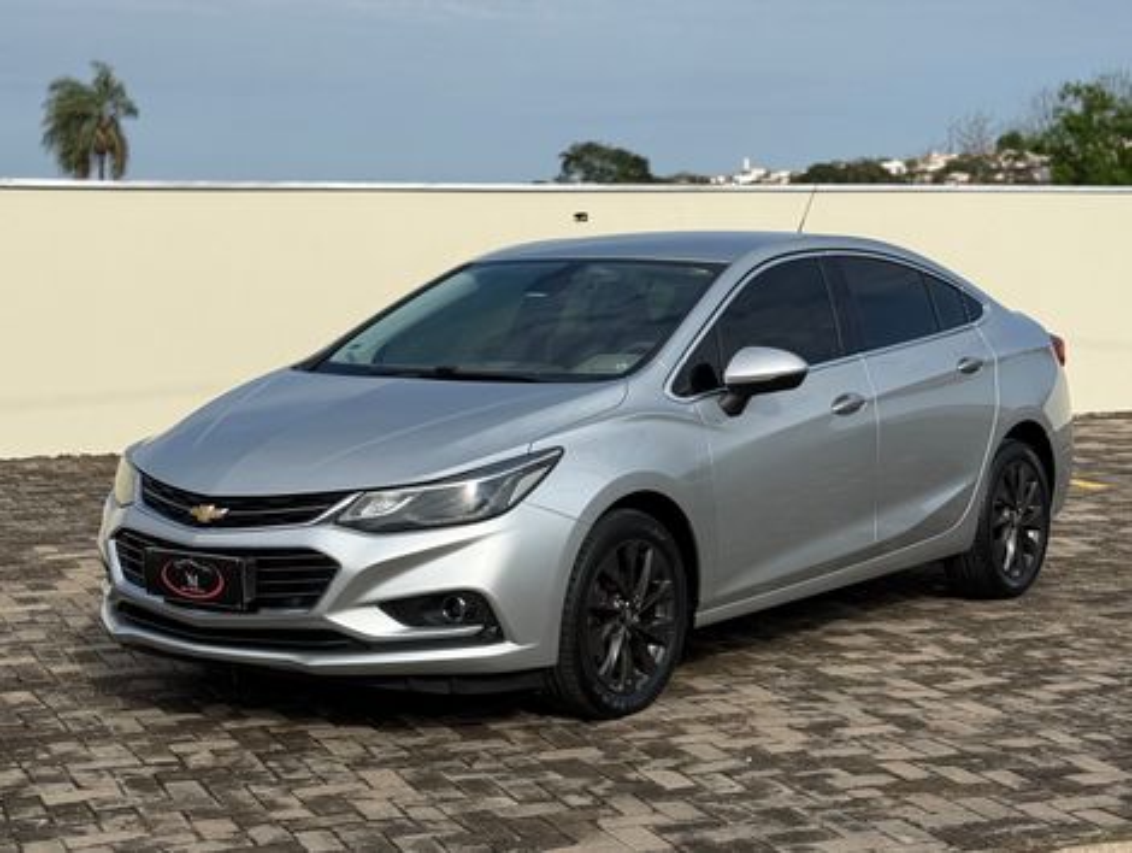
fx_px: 1572
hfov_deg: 39.6
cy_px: 426
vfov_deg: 30.3
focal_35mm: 48
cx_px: 566
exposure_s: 1/6536
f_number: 1.78
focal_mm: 6.76
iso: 64
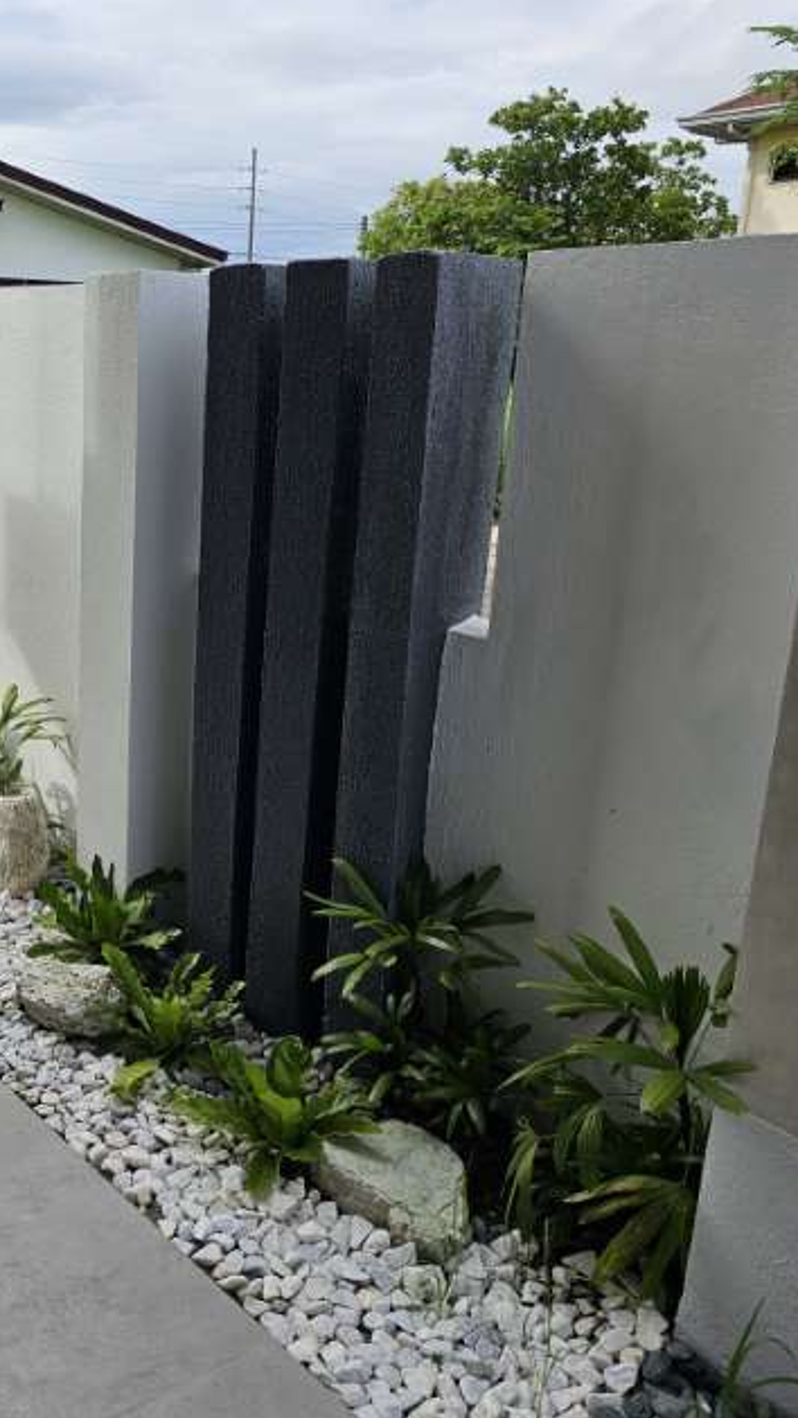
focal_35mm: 34
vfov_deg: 58.0
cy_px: 701
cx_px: 89
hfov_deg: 33.0
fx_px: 1278
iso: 10
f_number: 1.7
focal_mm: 6.3
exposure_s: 1/461
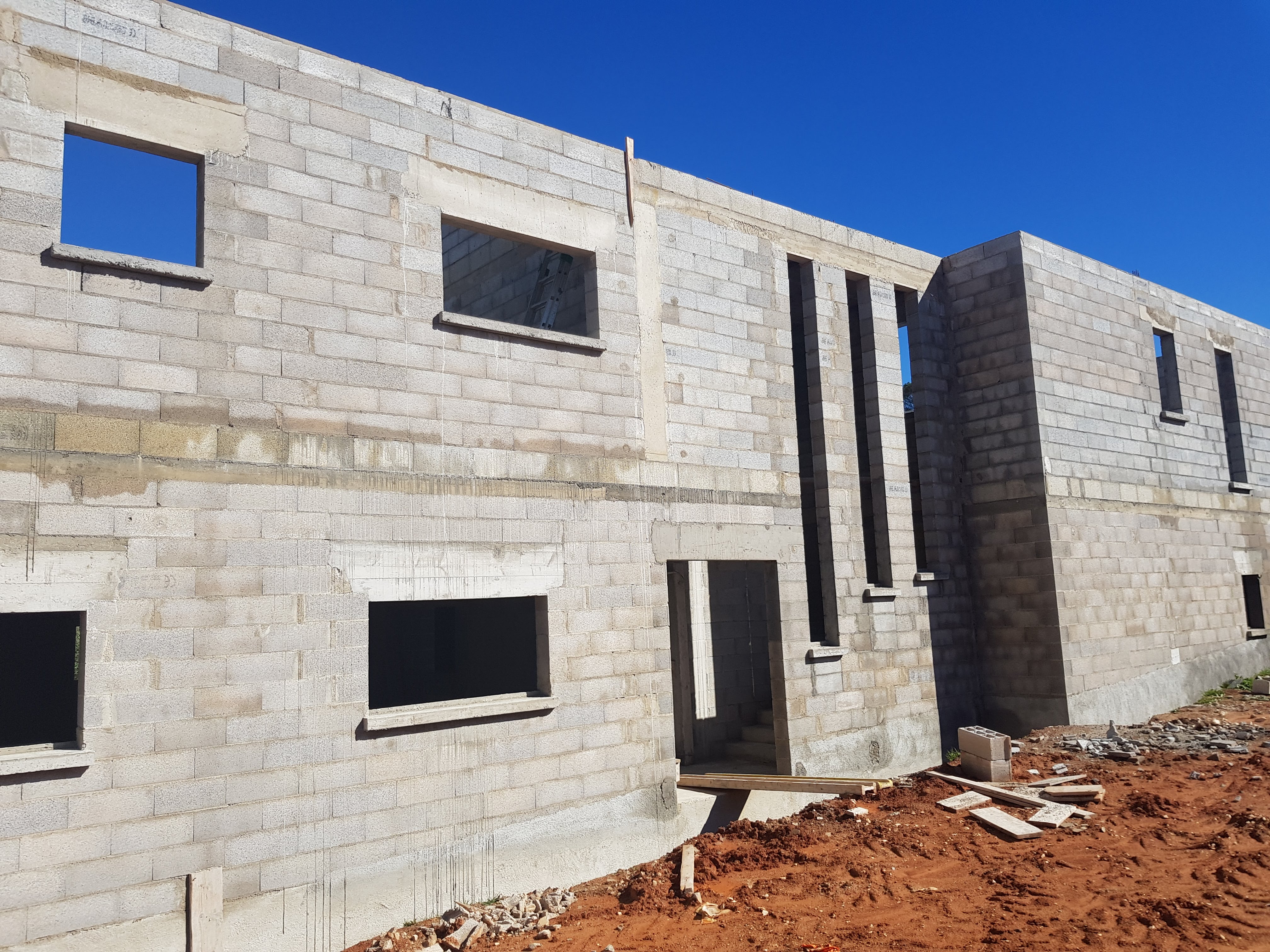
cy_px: 476
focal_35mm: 26
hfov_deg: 67.3
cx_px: 635
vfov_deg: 53.1
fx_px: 954
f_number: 1.7
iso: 40
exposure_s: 1/2672
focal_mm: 4.3
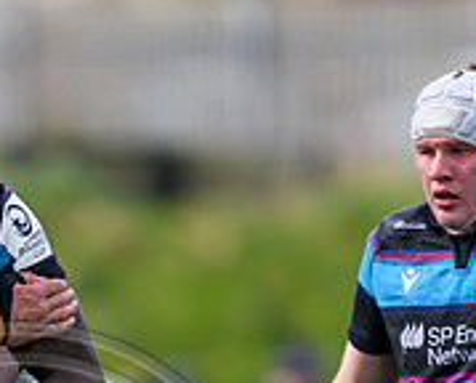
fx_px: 30228
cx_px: -16
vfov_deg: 0.7
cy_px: 624
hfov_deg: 0.9
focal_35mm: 2141
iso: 500
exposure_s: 1/2500
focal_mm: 560
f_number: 4
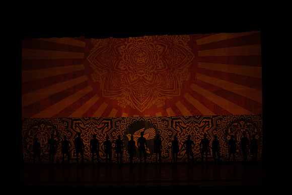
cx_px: 146
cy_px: 98
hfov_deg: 28.8
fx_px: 568
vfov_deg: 19.5
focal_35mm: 70
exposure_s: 1/500
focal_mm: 70
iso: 3200
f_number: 5
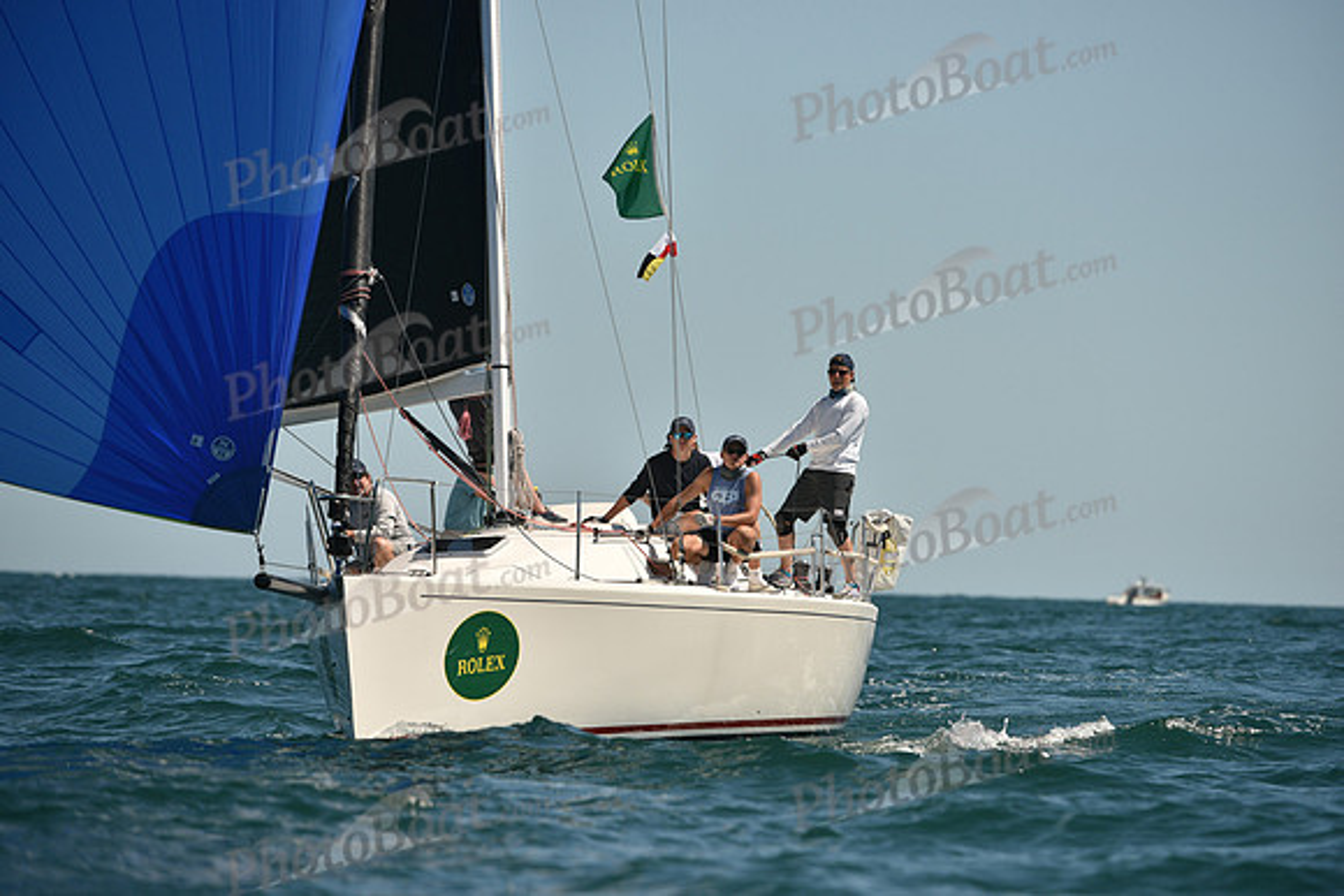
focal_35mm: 330
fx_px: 12322
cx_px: 672
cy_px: 448
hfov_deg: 6.2
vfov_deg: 4.2
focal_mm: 330
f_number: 5
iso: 250
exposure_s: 1/2500
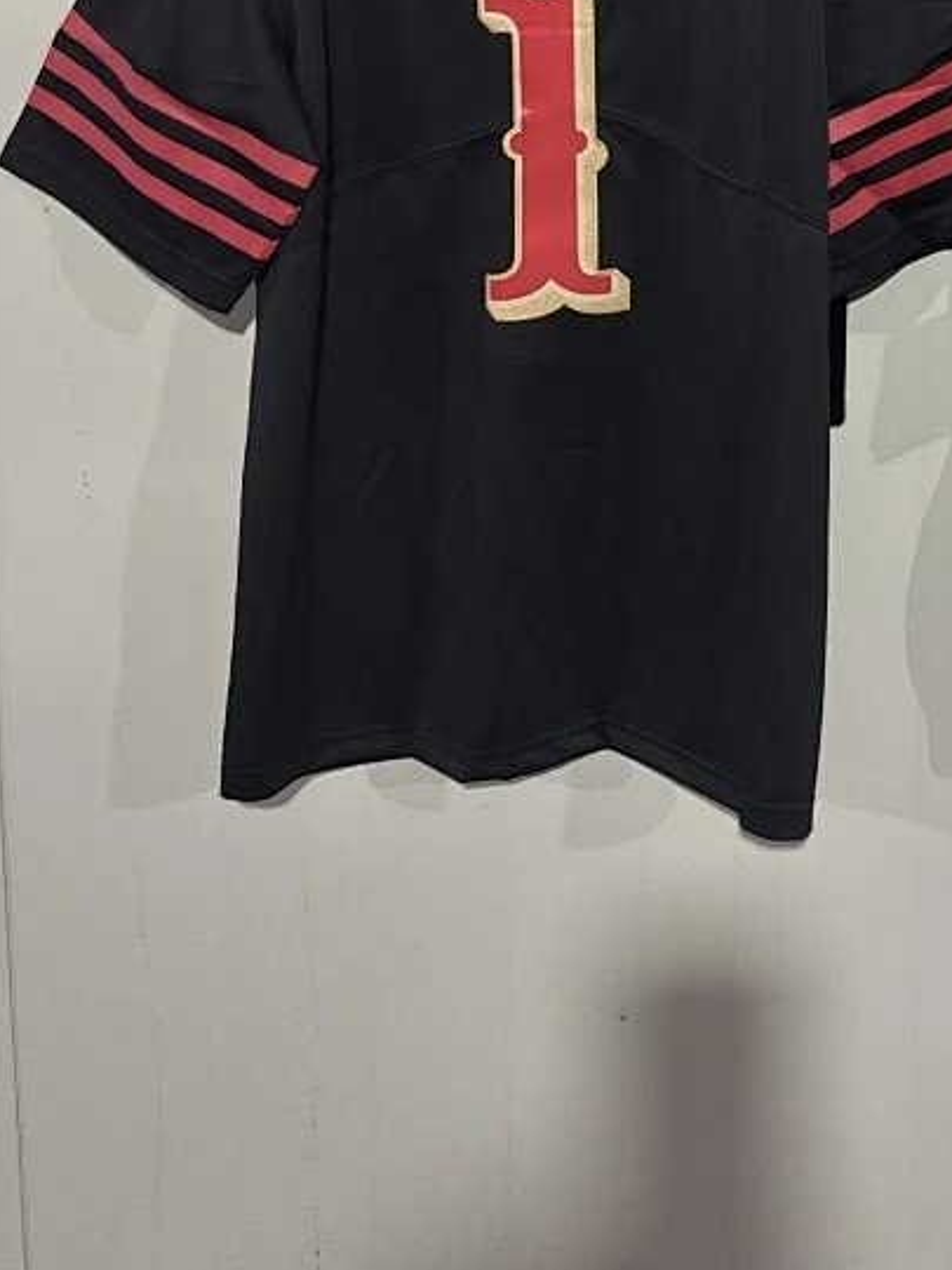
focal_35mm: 52
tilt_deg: -7.5
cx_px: 933
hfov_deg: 26.6
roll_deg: -1.6
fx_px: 1907
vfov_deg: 34.0
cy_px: 38
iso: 400
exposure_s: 1/60
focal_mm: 5.96
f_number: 1.6
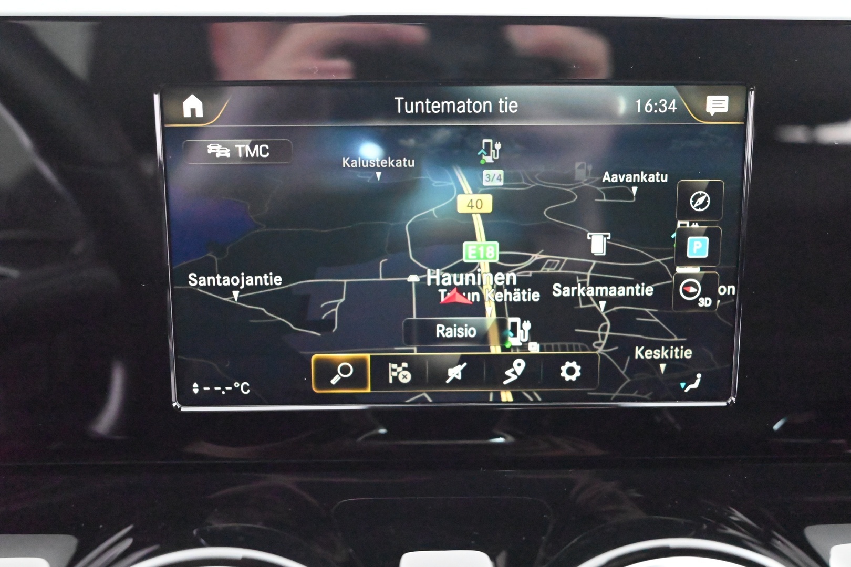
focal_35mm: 38
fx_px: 898
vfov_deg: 35.1
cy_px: 284
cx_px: 426
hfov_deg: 50.7
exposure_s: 1/50
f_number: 5.3
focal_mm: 38
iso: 25600
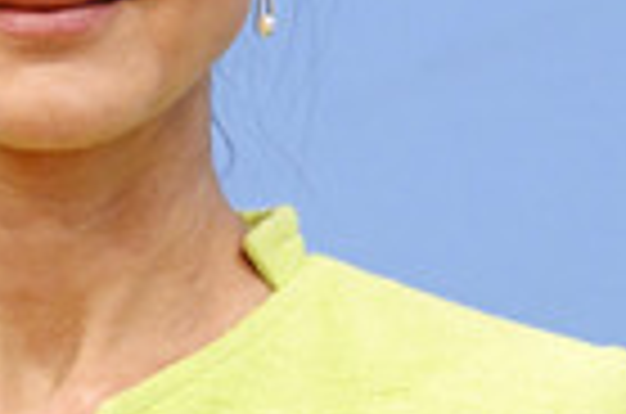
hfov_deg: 5.8
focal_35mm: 357
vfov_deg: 3.8
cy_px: 76
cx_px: 92
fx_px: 6194
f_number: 5.6
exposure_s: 1/400
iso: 5000
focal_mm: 110
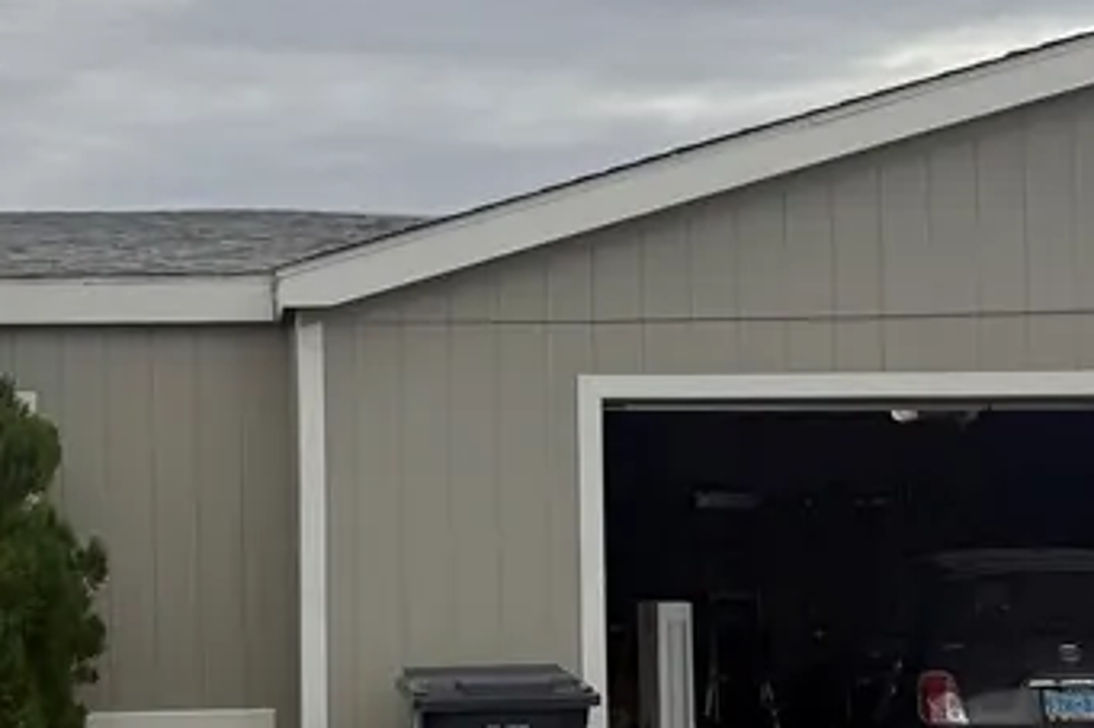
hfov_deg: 26.8
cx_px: 327
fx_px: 2278
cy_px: 475
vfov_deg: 18.1
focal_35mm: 75
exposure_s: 1/6173
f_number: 1.78
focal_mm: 6.76
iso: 80
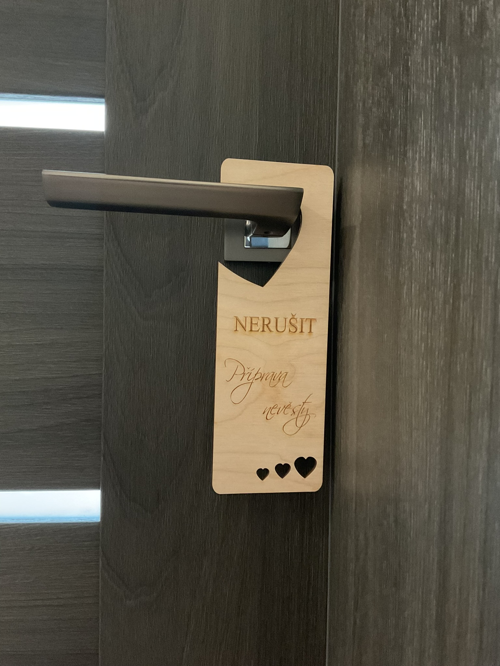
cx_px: 250
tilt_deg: -1.9
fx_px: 559
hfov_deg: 48.2
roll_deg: -1.1
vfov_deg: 61.7
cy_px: 333
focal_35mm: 29
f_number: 1.8
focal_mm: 3
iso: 320
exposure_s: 1/30
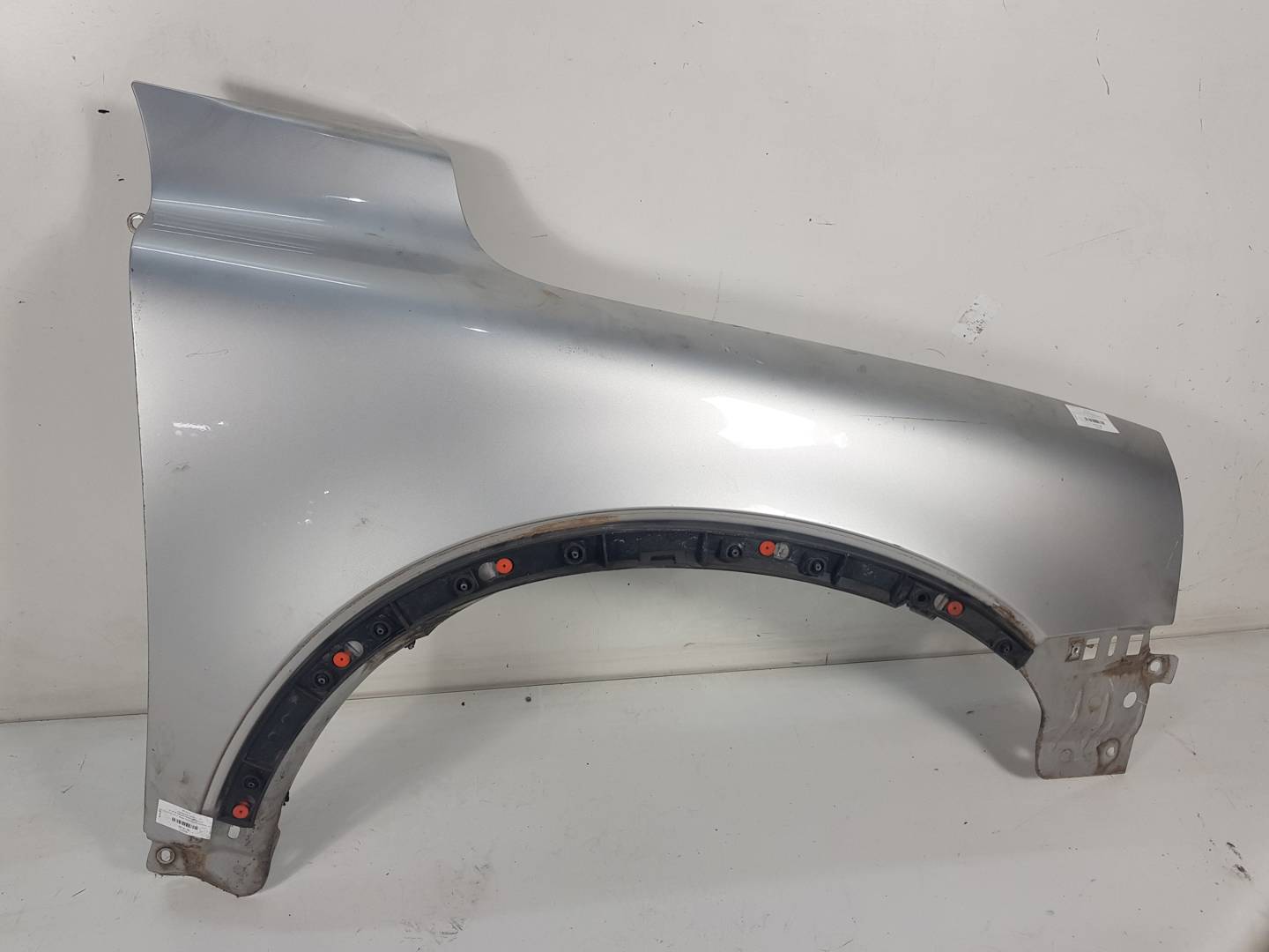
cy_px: 476
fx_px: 953
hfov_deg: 67.3
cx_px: 634
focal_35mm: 26
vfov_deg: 53.1
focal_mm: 4.2
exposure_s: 1/155
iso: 40
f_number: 1.7
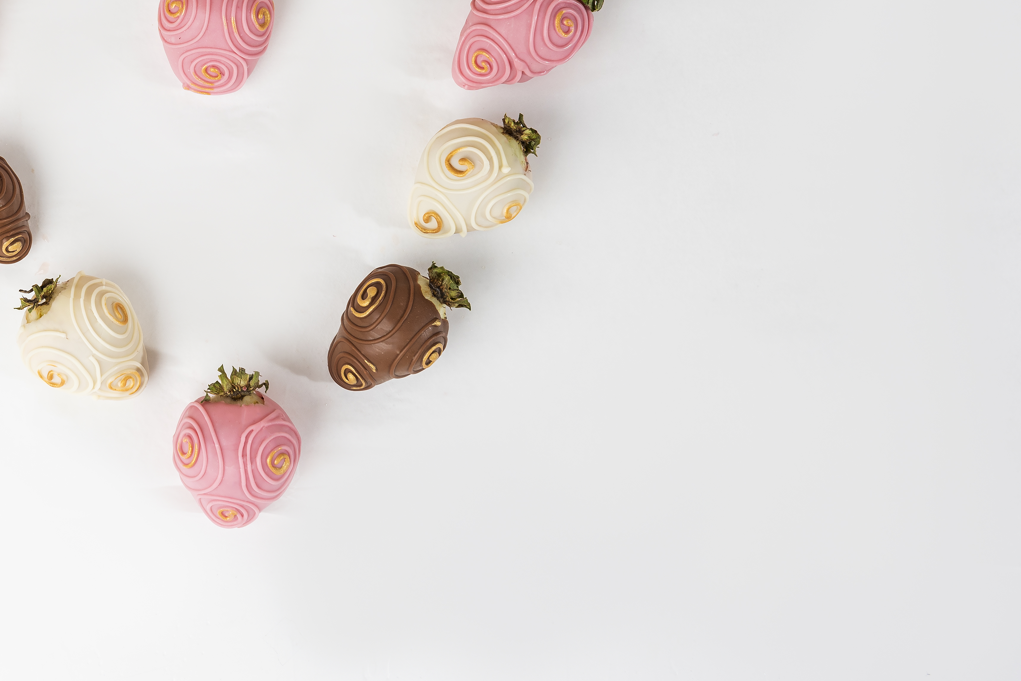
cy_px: 101
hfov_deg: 28.2
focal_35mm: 70
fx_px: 1986
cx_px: 202
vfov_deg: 19.2
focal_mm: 40
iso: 100
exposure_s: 1/160
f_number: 8
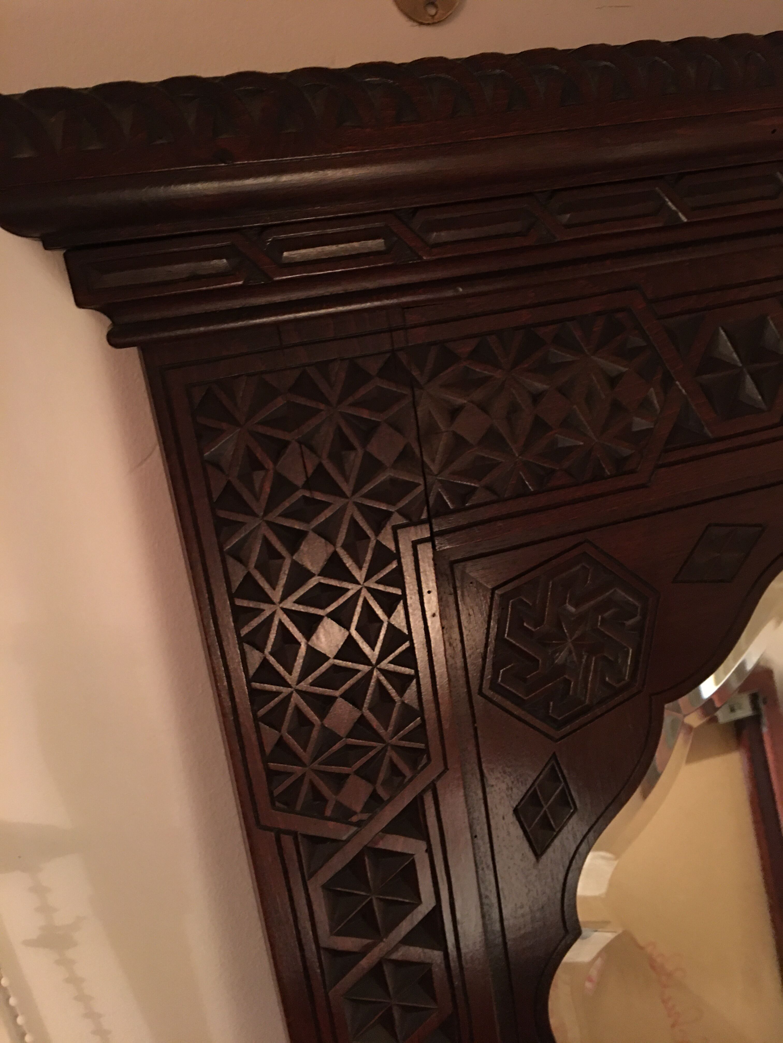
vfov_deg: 61.7
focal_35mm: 29
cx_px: 392
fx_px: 875
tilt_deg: -21.3
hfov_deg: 48.2
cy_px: 522
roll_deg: +6.4
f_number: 2.2
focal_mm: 4.15
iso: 100
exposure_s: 1/4
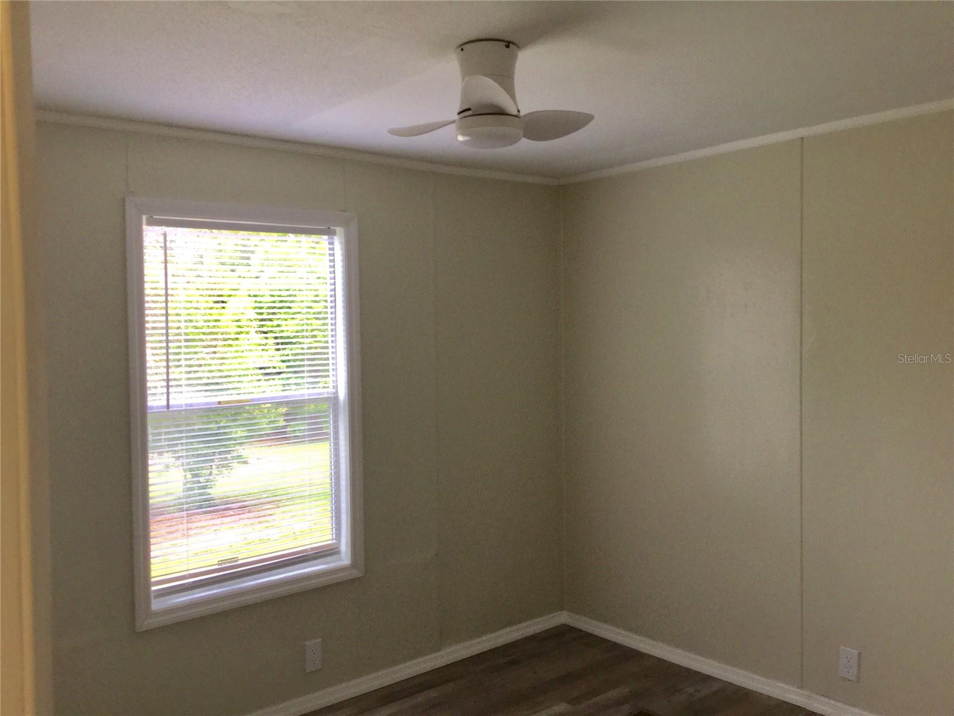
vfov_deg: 45.4
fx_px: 854
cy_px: 358
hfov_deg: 58.4
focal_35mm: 31
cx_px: 477
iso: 32
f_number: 2.4
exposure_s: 1/60
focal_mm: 3.3
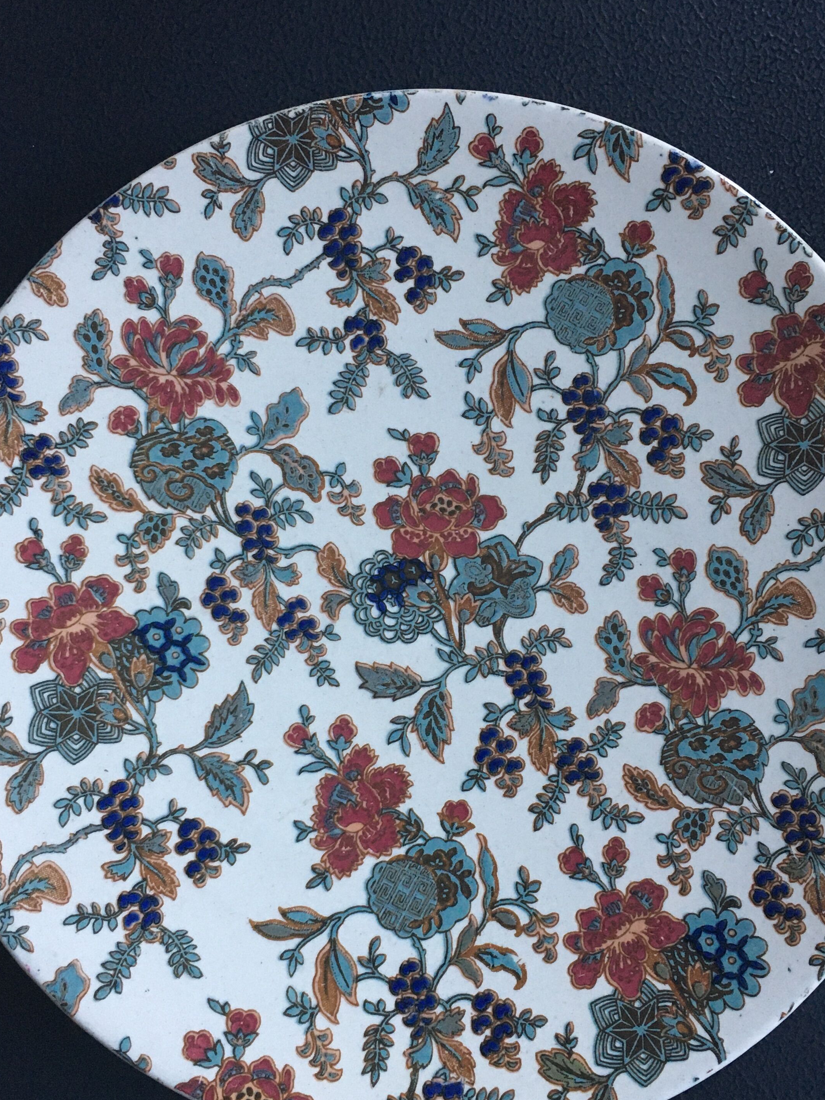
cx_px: 443
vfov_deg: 45.8
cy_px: 571
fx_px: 1303
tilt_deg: -85.6
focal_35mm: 41
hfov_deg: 35.1
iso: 200
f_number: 2.2
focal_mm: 4.15
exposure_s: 1/33
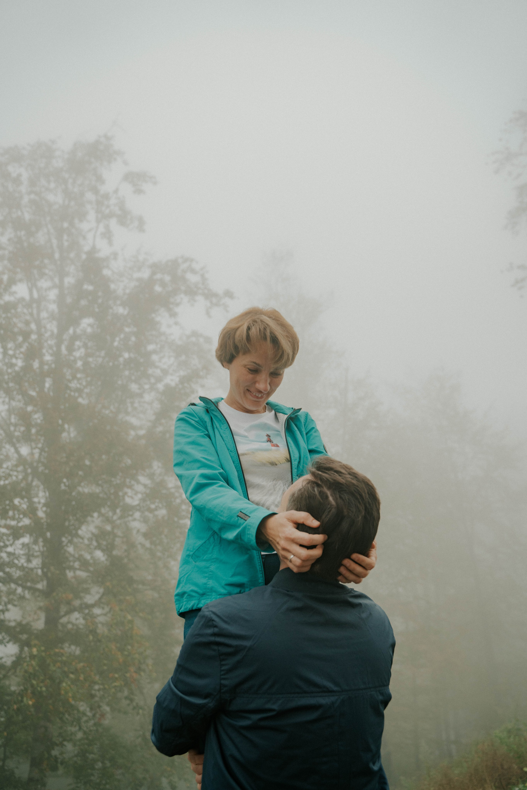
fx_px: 615
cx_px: 264
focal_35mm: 28
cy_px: 395
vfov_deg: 65.5
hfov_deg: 46.4
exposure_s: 1/100
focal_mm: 28
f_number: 3.5
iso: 320
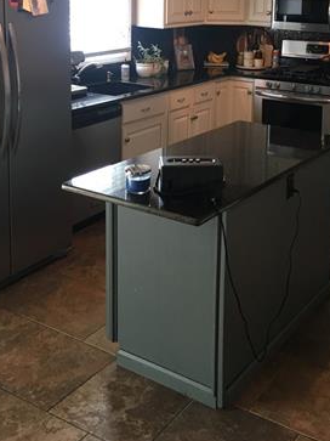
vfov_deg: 38.1
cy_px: 85
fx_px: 610
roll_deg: -1.3
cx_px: 204
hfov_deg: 30.1
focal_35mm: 48
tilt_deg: -8.8
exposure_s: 1/30
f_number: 2.2
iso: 64
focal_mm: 4.15
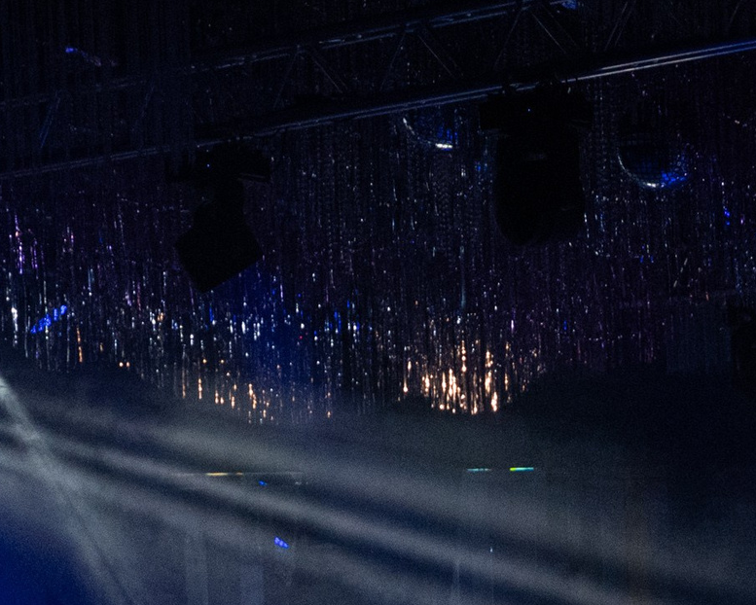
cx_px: 411
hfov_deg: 11.2
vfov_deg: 8.8
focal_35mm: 172
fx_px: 3849
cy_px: 821
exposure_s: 1/1250
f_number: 4.5
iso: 10000
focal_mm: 44
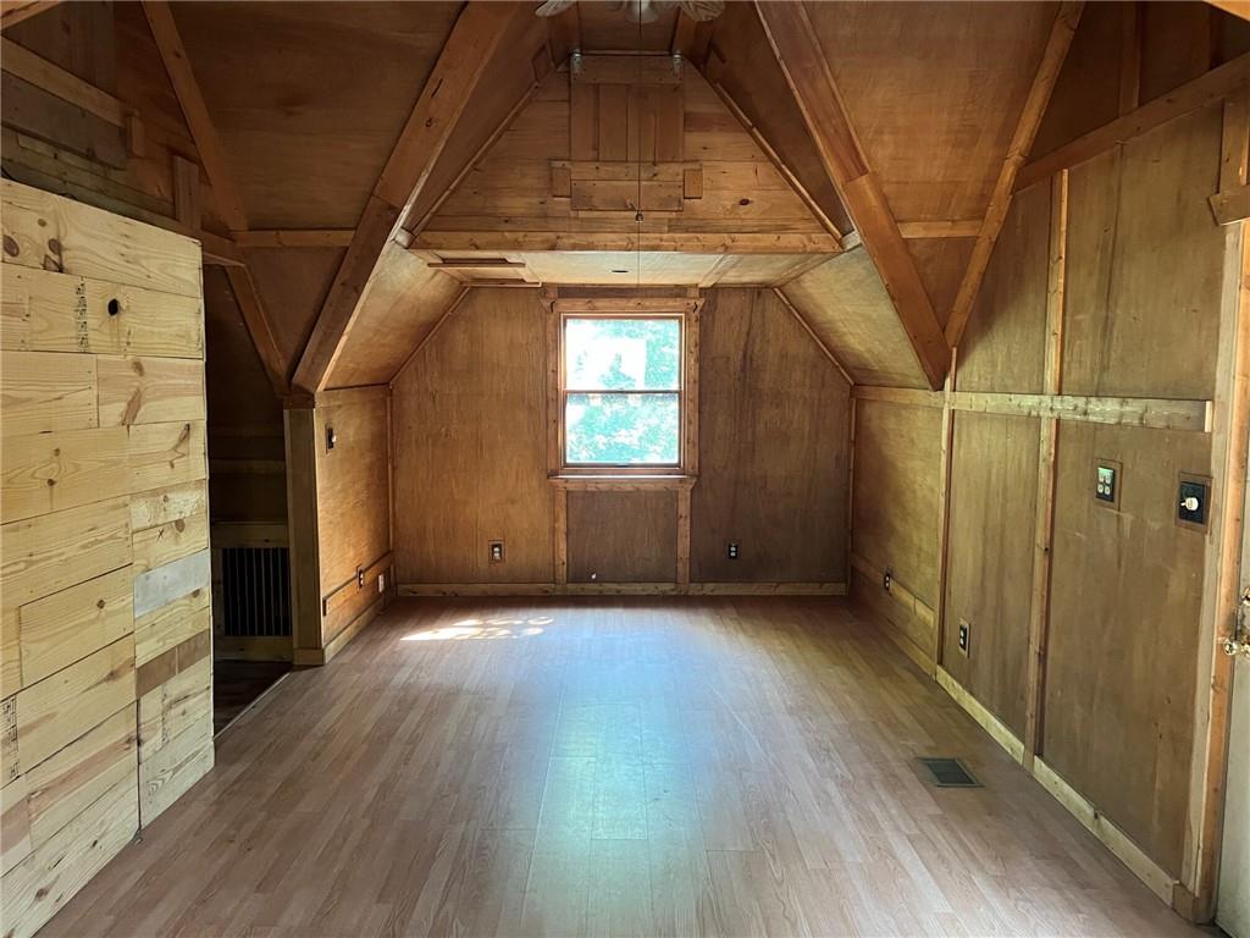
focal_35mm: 26
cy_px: 469
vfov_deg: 53.1
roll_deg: +0.3
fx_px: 939
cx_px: 625
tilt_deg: -4.7
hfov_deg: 67.3
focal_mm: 5.7
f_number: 1.5
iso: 500
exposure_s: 1/60
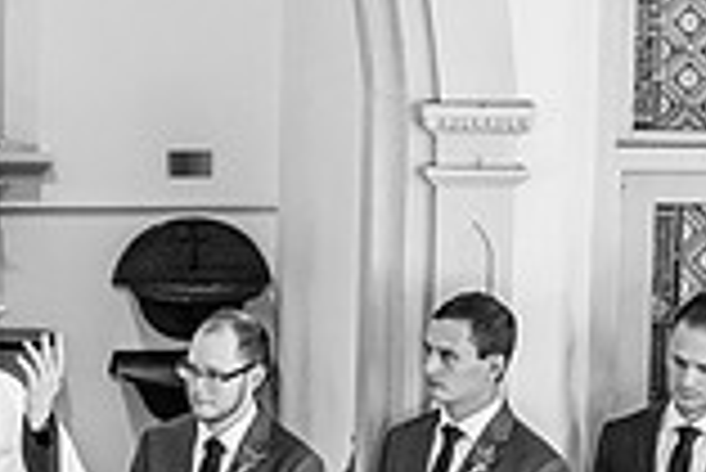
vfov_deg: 5.2
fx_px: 5241
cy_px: 373
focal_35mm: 267
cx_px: -254
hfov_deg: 7.6
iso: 2000
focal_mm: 70
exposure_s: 1/100
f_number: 4
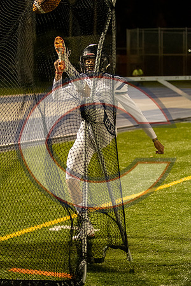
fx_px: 836
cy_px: 143
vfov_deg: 19.5
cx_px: 96
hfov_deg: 13.0
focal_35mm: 105
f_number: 2.8
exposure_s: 1/1250
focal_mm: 70
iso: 10000
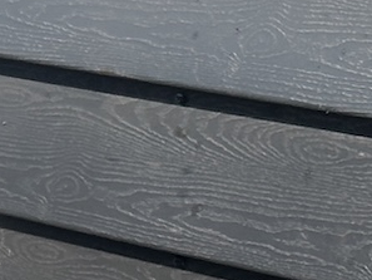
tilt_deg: -13.5
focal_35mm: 323
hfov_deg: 5.9
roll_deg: +2.5
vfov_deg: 4.6
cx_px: -465
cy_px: 385
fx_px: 3473
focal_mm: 6.86
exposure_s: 1/3472
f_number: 1.78
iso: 64
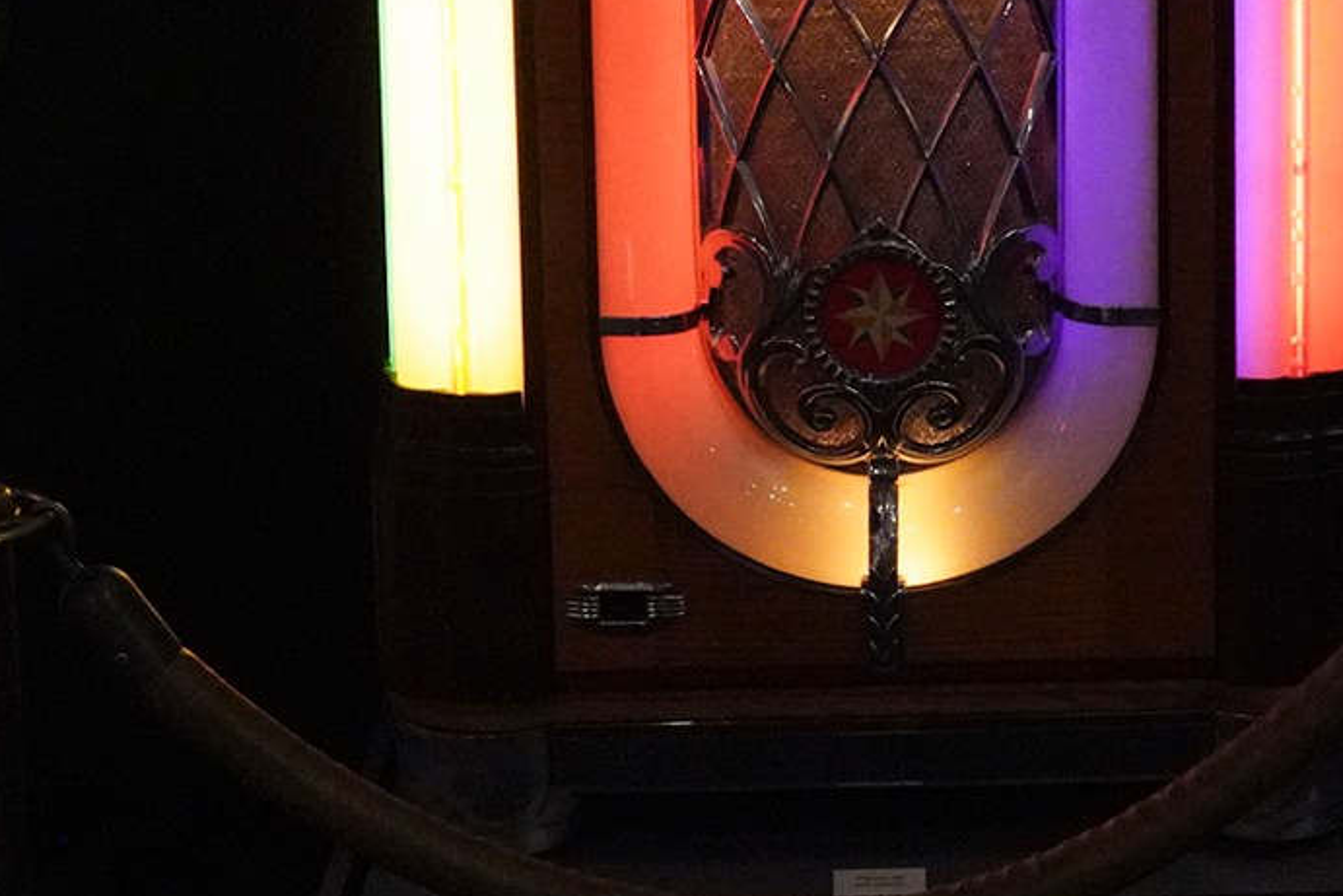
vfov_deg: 16.4
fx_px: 3022
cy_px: -64
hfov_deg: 24.8
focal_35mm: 81
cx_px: 970
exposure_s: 1/100
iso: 12800
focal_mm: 28
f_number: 9
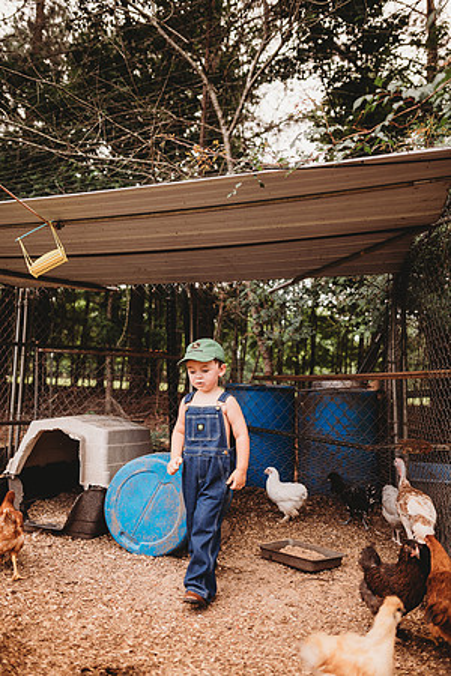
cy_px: 338
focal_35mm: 24
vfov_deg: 73.7
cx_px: 226
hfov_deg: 53.1
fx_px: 451
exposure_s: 1/500
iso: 100
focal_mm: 24
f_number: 2.2
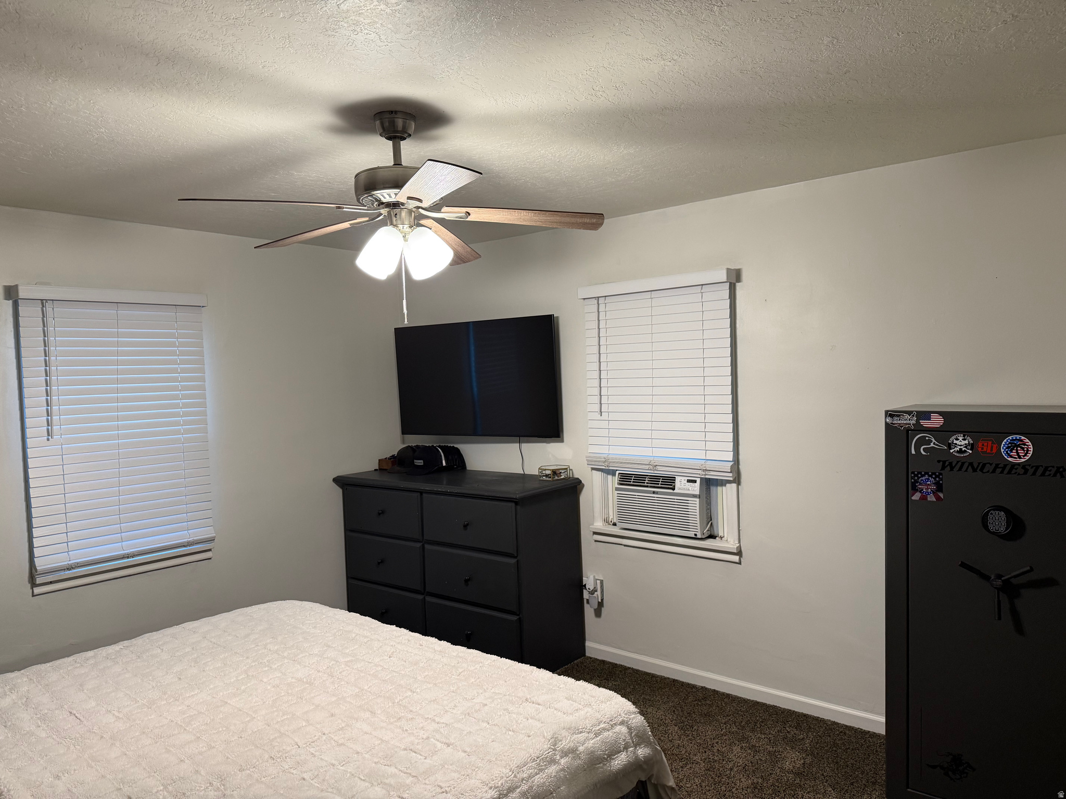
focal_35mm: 24
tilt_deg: -0.8
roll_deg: +1.6
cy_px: 400
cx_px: 533
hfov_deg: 71.6
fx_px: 739
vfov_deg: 56.8
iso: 200
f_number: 1.78
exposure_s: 1/60
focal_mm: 6.76
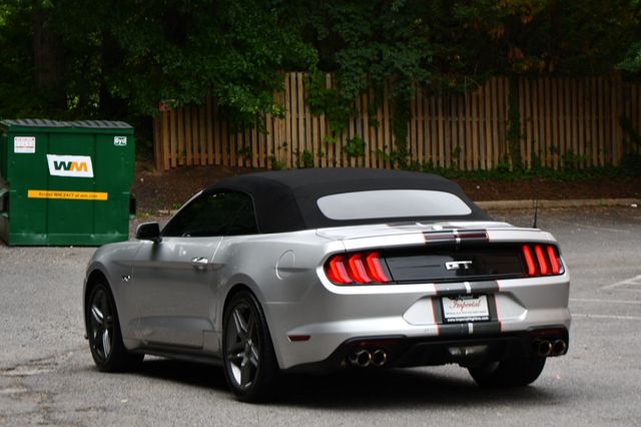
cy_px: 214
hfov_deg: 17.1
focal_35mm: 120
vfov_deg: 11.4
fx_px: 2135
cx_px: 320
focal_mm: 80
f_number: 6.3
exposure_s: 1/250
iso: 200
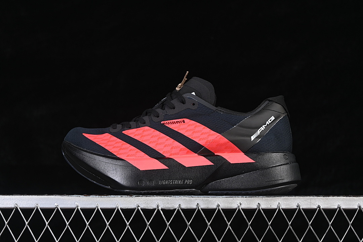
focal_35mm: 75
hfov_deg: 27.0
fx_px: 756
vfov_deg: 18.2
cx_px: 182
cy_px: 121
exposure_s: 1/60
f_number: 6.3
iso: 160
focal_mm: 50
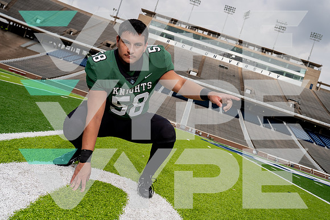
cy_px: 110
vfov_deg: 41.5
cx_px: 165
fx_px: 290
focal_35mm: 32
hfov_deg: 59.2
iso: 100
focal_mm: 31
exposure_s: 1/800
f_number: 5.6
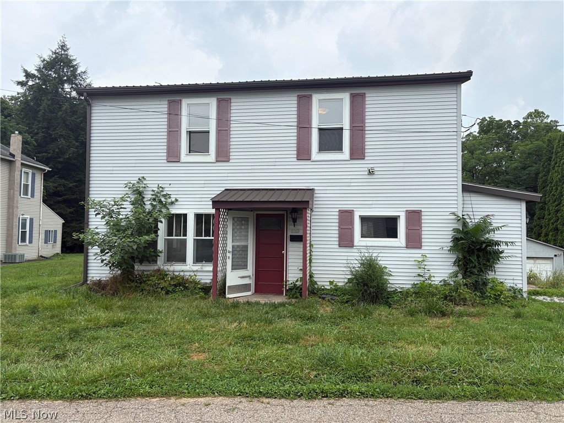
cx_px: 282
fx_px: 424
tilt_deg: +3.6
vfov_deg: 53.1
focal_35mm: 26
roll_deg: +0.2
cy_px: 212
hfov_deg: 67.3
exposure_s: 1/1667
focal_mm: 5.96
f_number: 1.6
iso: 50
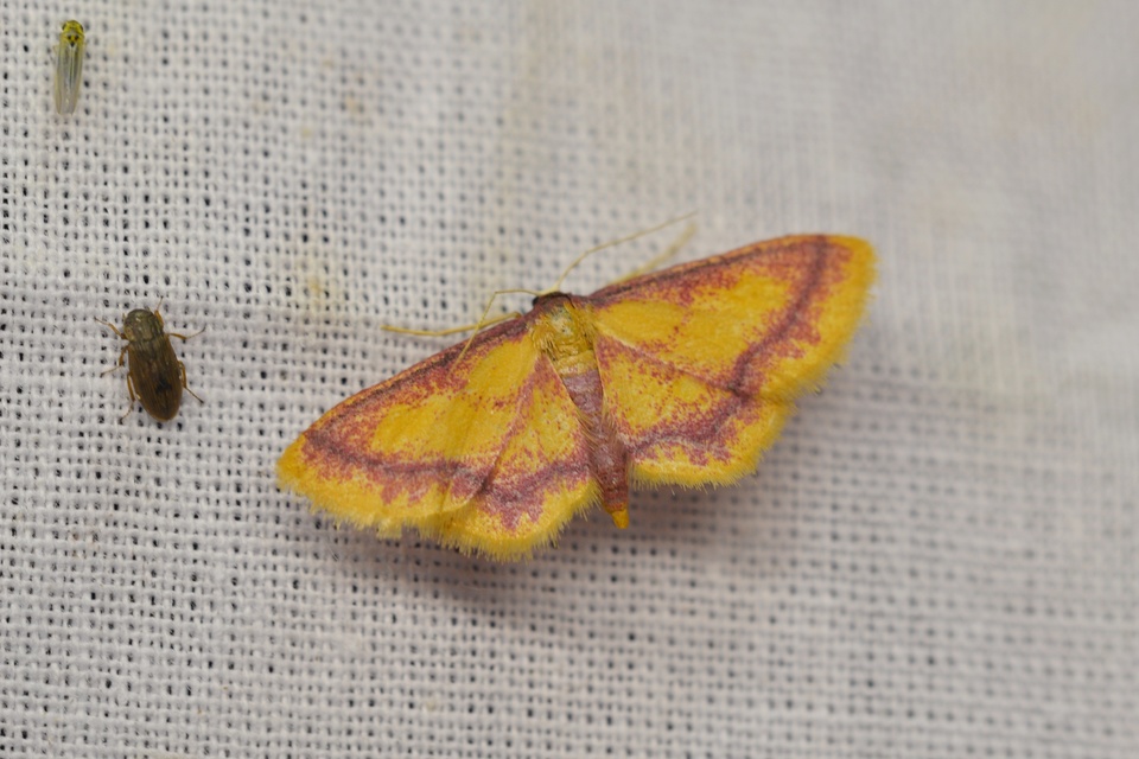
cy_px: 380
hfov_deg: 7.4
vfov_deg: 5.0
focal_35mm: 278
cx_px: 570
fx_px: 8779
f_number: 5
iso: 400
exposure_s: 1/125
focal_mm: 185
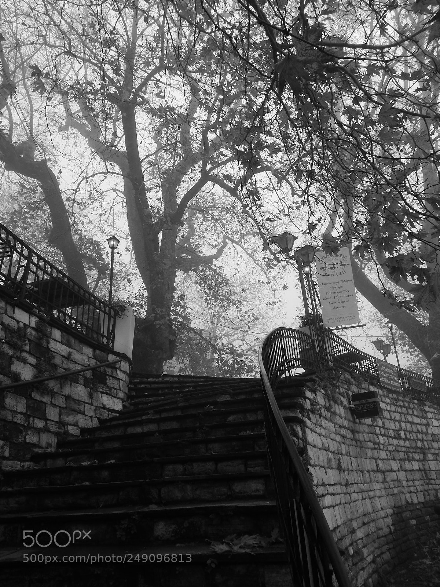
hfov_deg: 54.9
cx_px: 220
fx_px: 424
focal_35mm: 25
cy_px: 294
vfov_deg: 69.4
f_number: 3.1
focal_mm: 4.5
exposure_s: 1/400
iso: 125
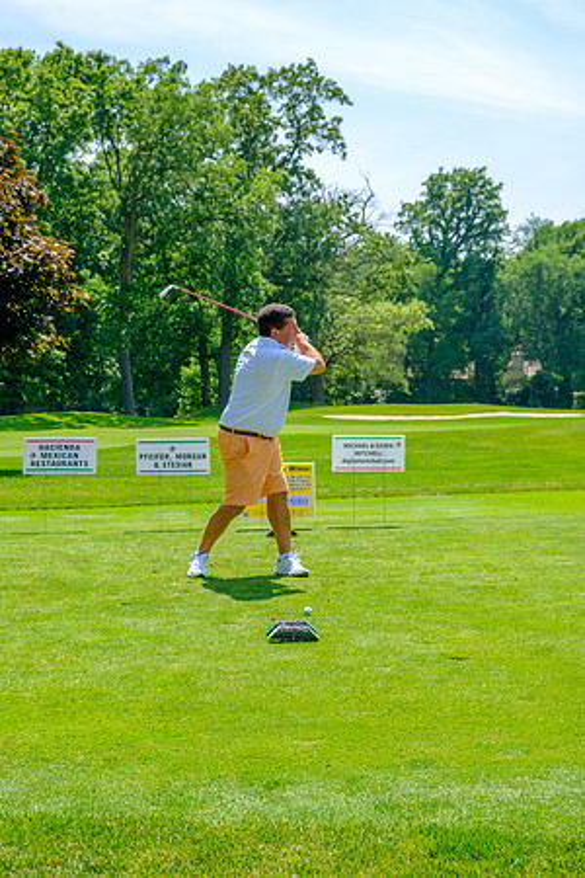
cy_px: 439
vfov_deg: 33.9
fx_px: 1438
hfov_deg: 23.0
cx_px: 292
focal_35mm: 59
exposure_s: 1/250
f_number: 5.6
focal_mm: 39
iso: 200
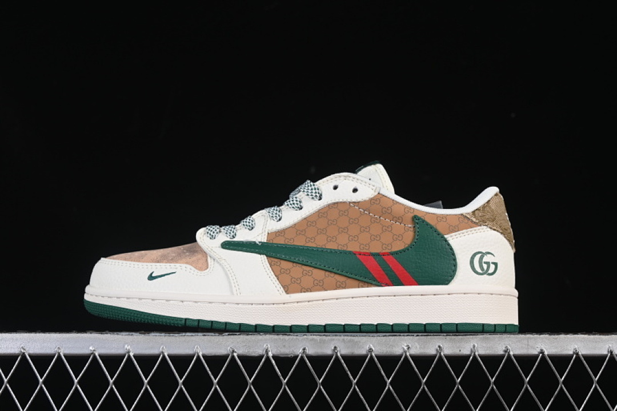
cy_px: 206
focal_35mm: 75
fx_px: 1285
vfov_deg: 18.2
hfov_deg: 27.0
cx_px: 308
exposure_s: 1/80
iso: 160
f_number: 8
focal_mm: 50
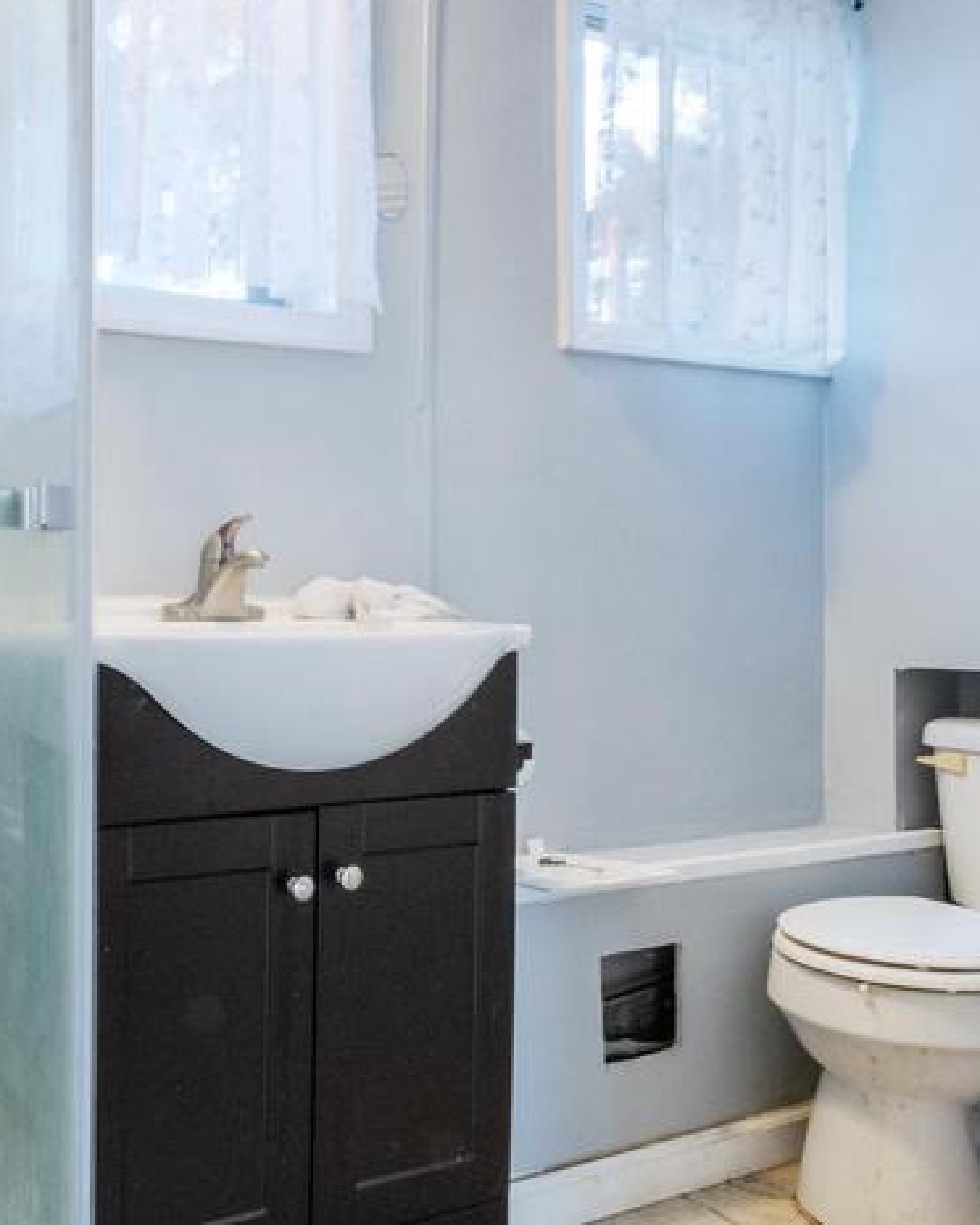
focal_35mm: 31
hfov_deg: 44.8
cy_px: 776
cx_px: 198
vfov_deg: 56.4
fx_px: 1124
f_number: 20
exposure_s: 1/1.67
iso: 1250
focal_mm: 10
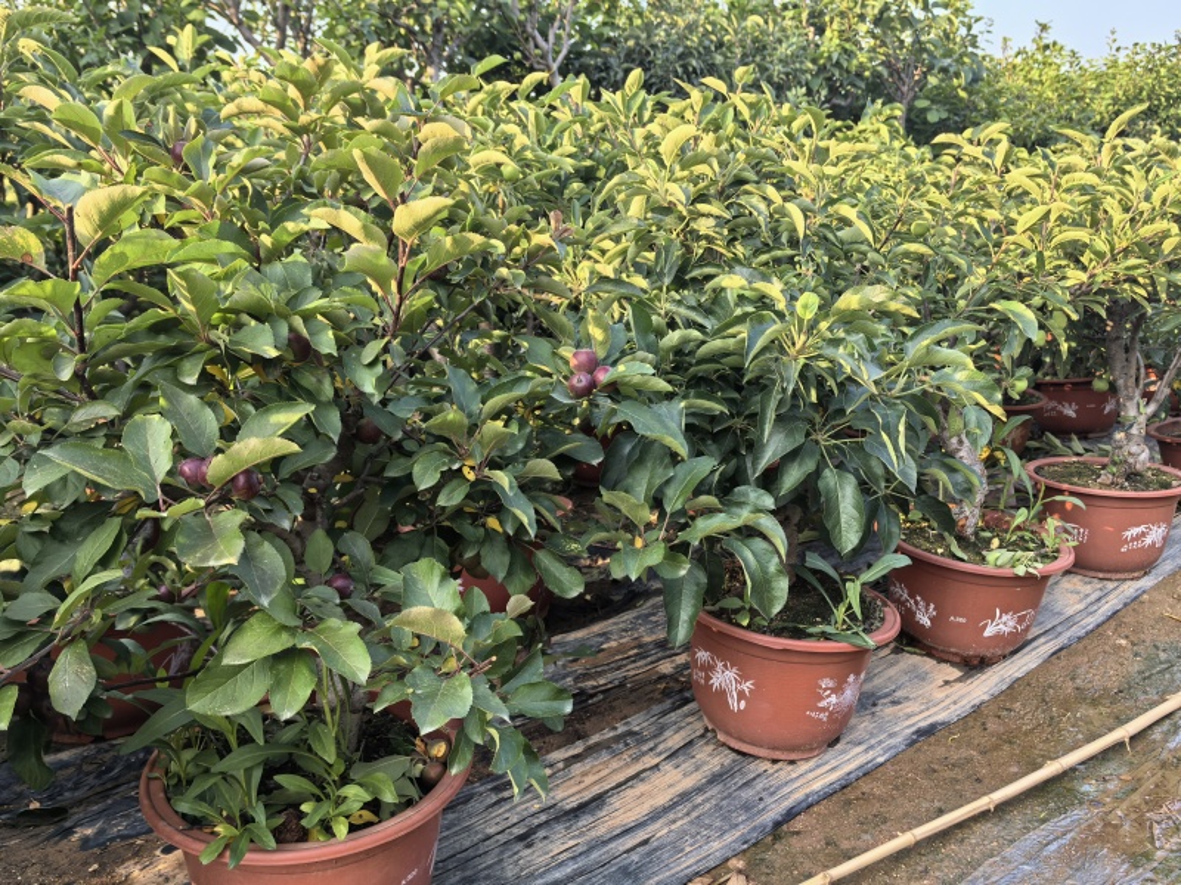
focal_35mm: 27
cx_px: 590
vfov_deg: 51.4
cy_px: 442
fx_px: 921
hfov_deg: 65.3
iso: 50
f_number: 2
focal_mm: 5.75
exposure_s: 1/435
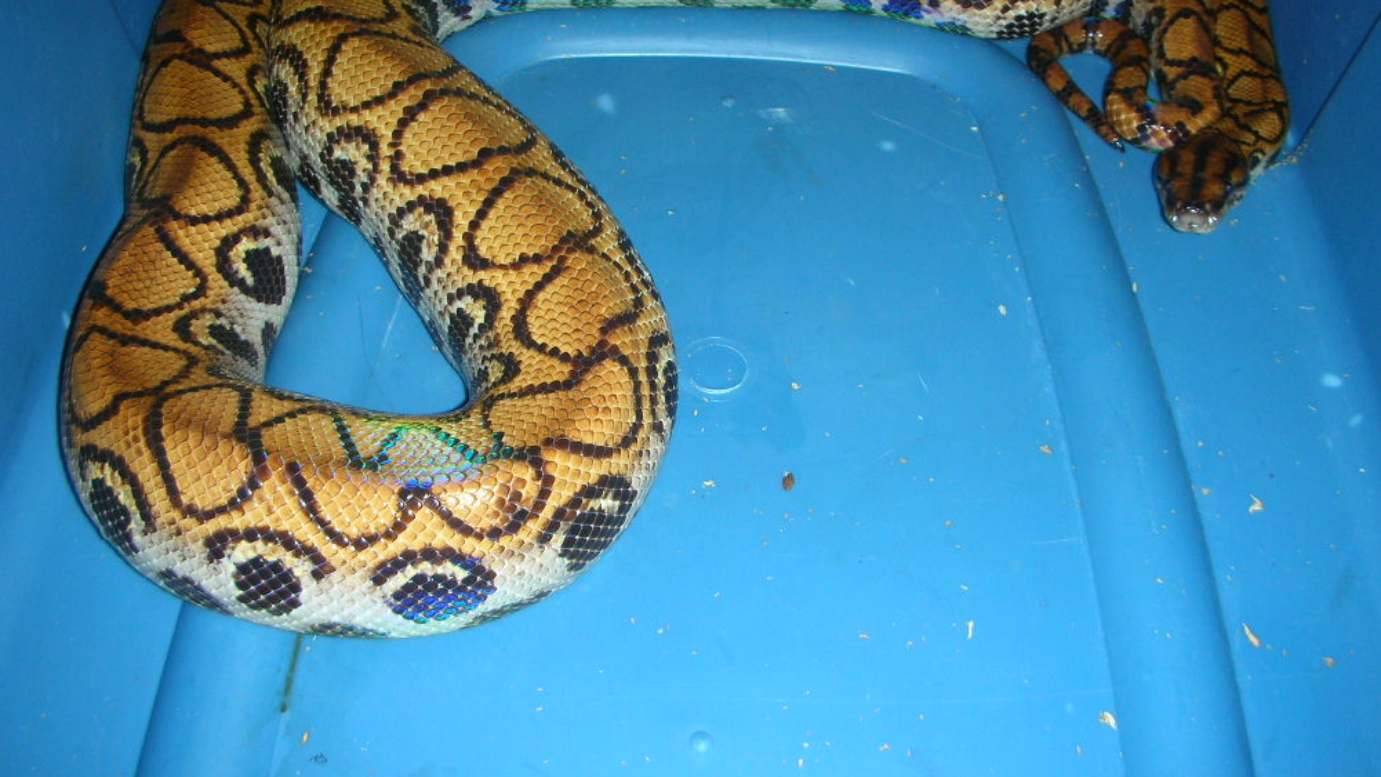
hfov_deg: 51.6
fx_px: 1428
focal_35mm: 39
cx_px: 693
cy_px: 311
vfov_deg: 30.3
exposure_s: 1/60.1
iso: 50
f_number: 3
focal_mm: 5.8
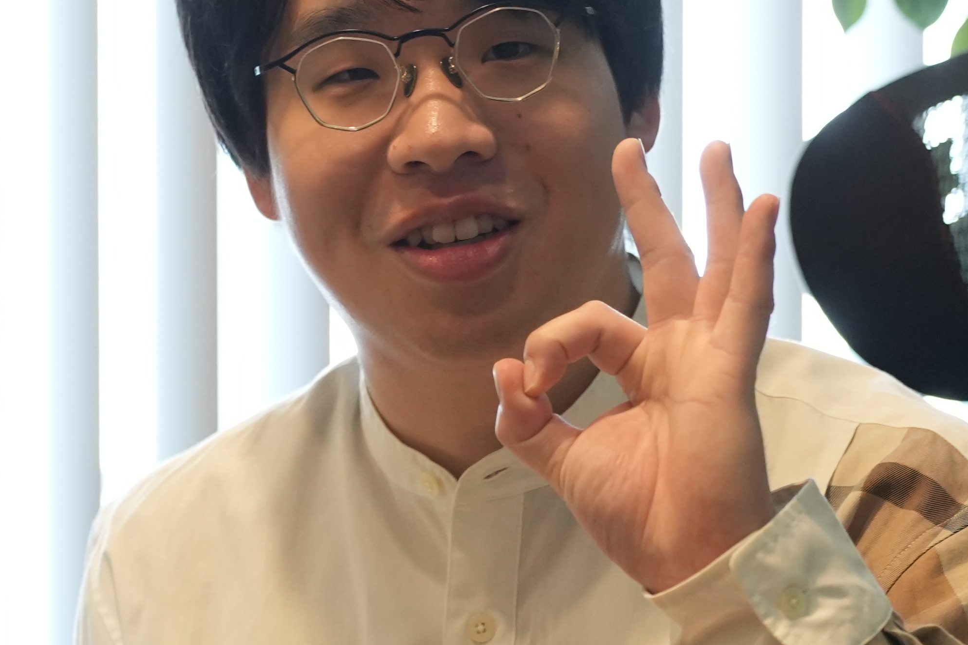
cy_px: 680
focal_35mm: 158
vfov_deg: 8.6
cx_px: 781
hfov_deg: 12.9
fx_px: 4248
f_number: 2.8
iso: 2000
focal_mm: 45
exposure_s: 1/200
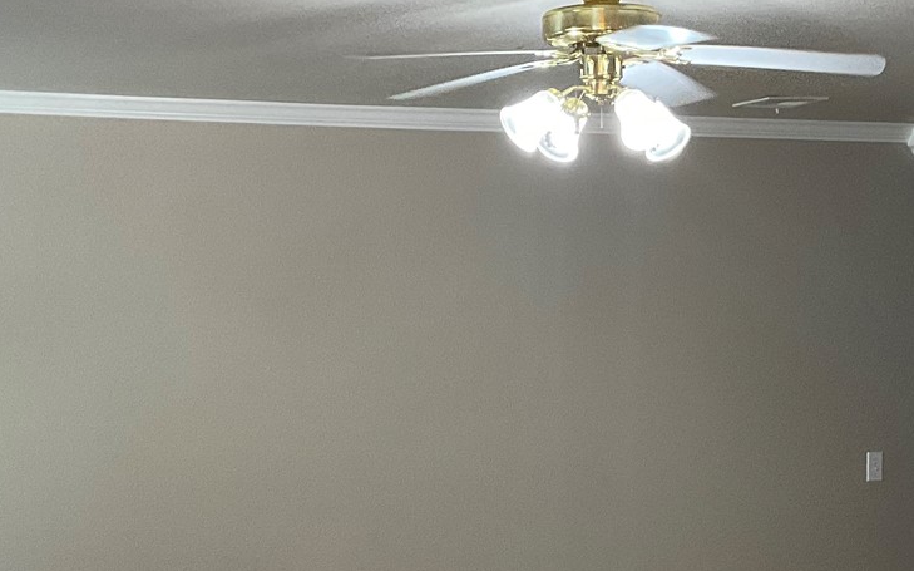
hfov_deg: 25.5
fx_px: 2017
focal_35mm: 81
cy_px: 547
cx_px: 476
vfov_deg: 15.8
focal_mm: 3
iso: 80
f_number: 1.8
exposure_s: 1/60
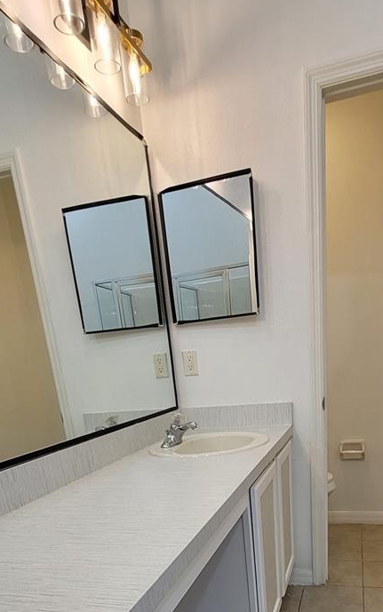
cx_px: 225
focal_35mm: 24
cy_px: 526
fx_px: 401
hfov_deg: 50.9
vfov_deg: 64.9
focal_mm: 2.2
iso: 160
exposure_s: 1/60
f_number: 2.2
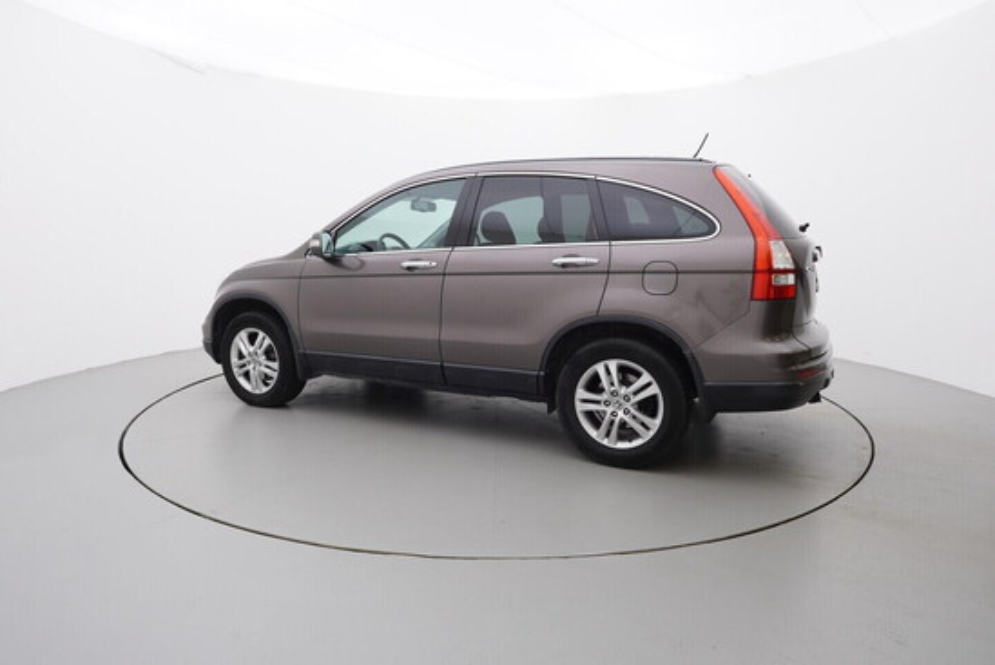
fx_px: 622
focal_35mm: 22
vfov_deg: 56.2
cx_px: 498
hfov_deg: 77.3
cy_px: 332
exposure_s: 1/80
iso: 200
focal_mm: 15
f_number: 5
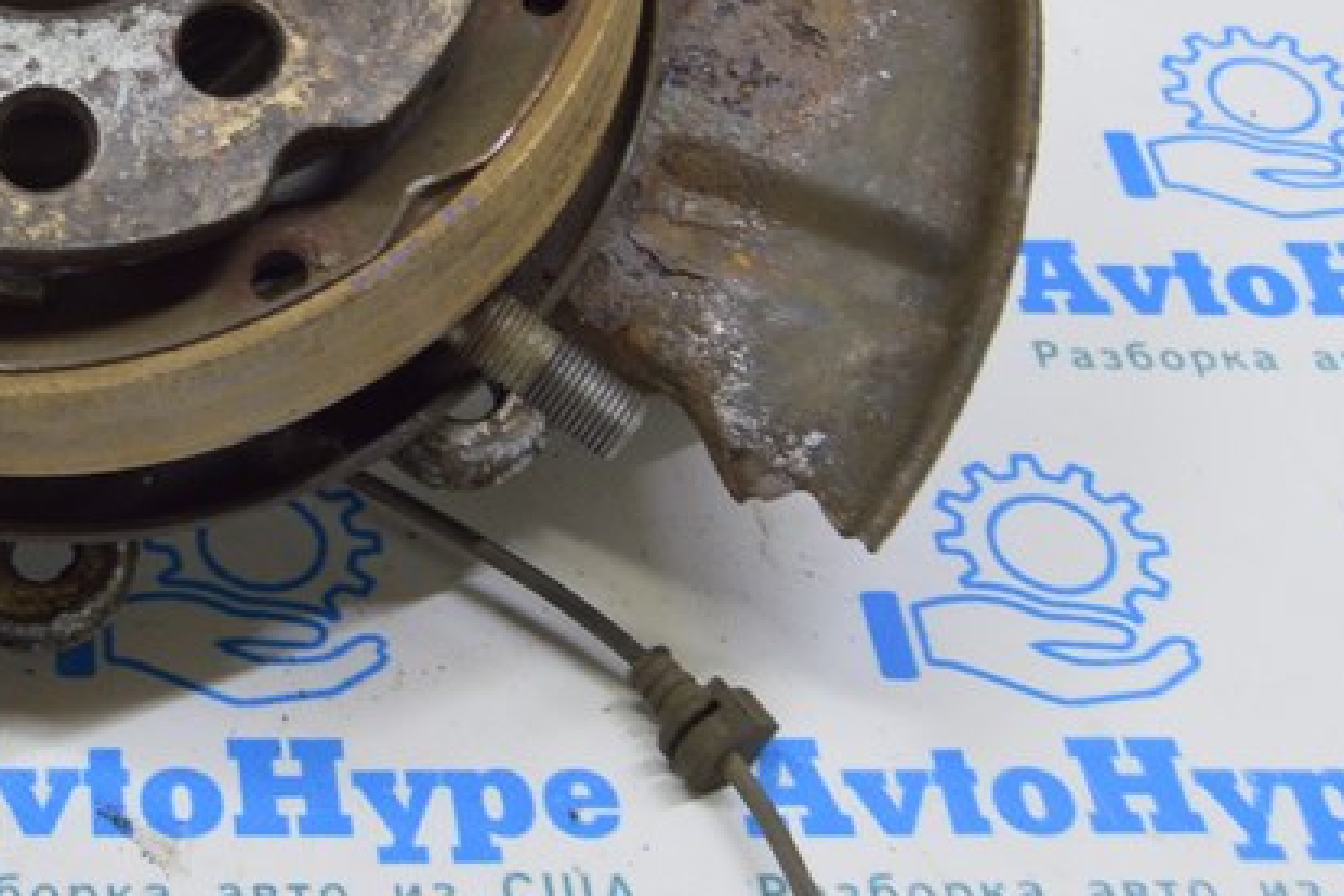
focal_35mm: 89
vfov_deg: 14.9
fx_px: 3322
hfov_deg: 22.1
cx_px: 13
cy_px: -174
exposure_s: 1/20
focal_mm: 24
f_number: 5.6
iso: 400
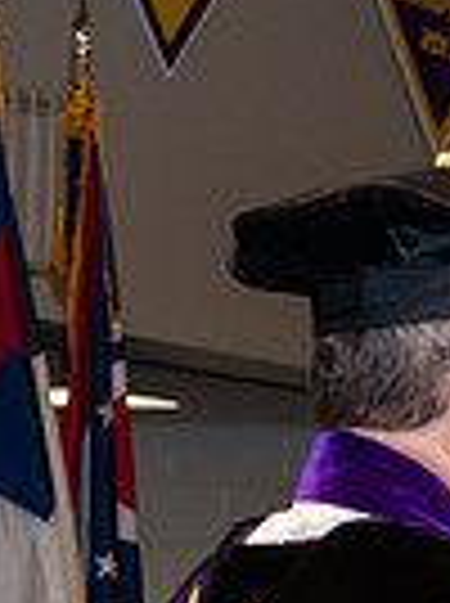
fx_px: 4504
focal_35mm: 259
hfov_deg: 5.5
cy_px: 772
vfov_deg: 7.6
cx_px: 1152
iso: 1600
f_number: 6.3
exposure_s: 1/200
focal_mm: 62
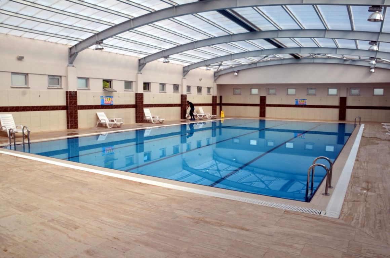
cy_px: 129
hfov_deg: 67.5
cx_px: 195
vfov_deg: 47.7
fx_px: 292
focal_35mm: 27
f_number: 8
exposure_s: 1/250
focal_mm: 18
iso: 125
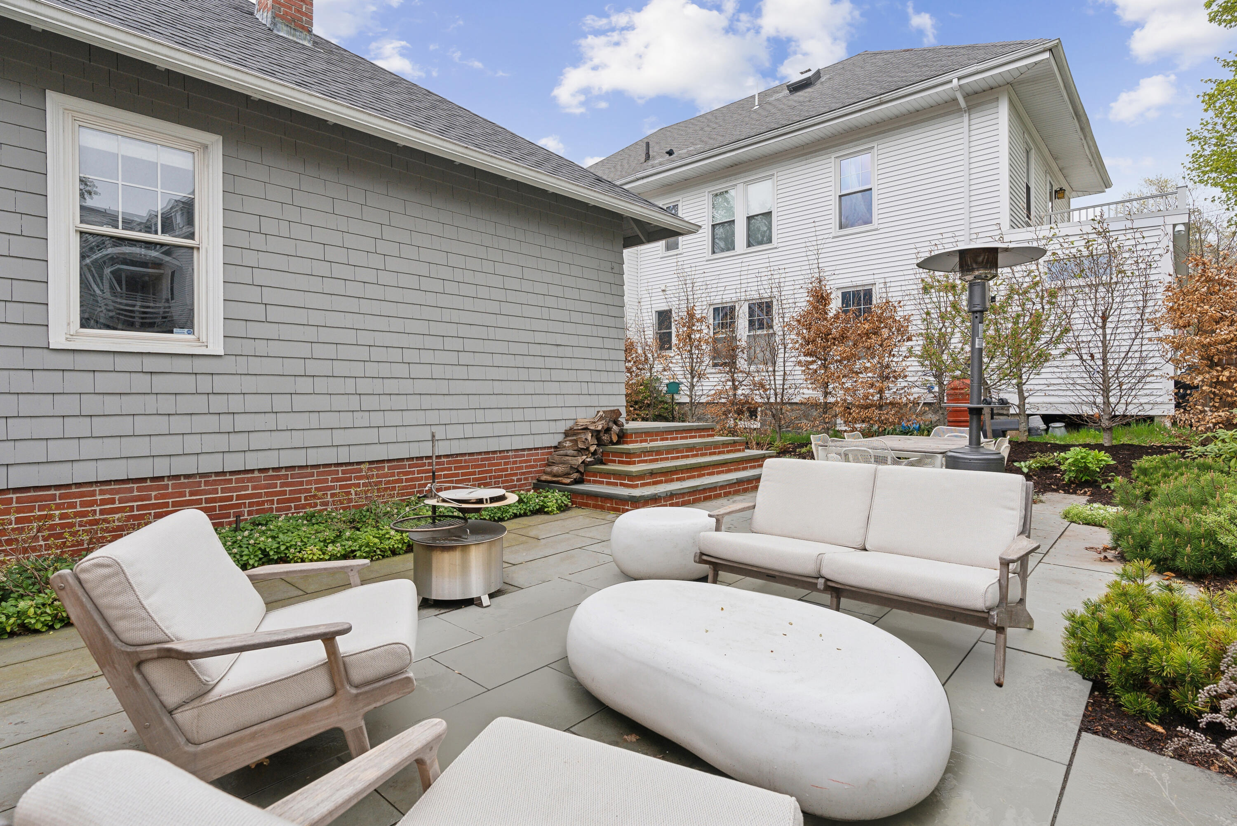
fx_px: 619
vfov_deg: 67.4
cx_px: 618
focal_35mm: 18
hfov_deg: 90.0
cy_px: 413
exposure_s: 1/250
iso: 320
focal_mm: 18
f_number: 7.1
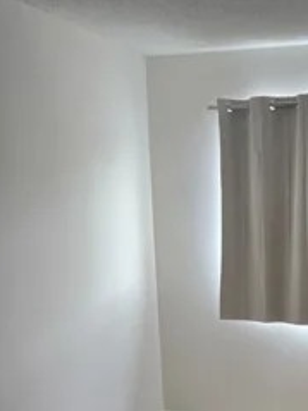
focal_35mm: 54
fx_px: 641
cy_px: 370
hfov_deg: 25.1
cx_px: 339
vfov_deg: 33.7
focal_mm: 5.4
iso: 160
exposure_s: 1/120
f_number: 1.8
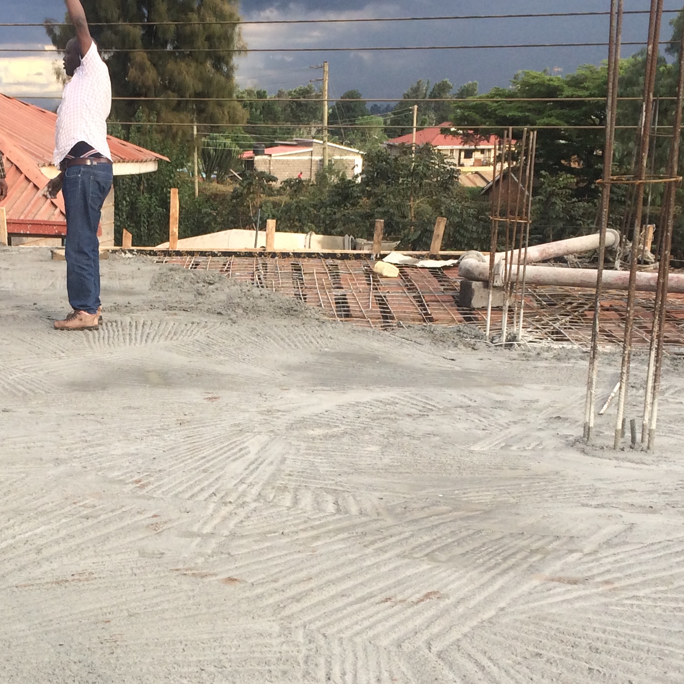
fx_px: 1408
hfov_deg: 26.7
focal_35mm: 63
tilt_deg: -14.9
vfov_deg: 27.1
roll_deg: -0.8
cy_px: 478
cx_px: 126
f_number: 2.2
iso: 32
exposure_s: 1/414
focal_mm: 4.15
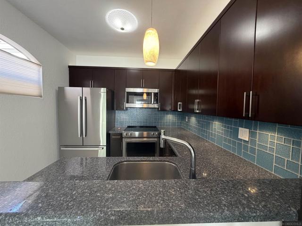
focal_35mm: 14
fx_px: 122
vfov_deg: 85.7
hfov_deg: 102.1
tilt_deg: -2.7
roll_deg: -1.4
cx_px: 151
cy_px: 113
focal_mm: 2.22
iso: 320
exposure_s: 1/60
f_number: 2.2
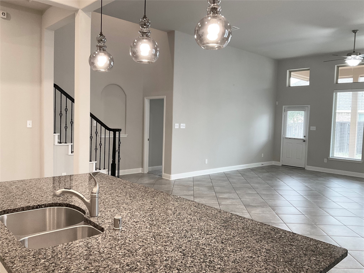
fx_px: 305
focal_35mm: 29
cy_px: 136
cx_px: 182
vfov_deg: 48.2
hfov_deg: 61.7
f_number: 1.8
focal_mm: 3
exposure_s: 1/60
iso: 80
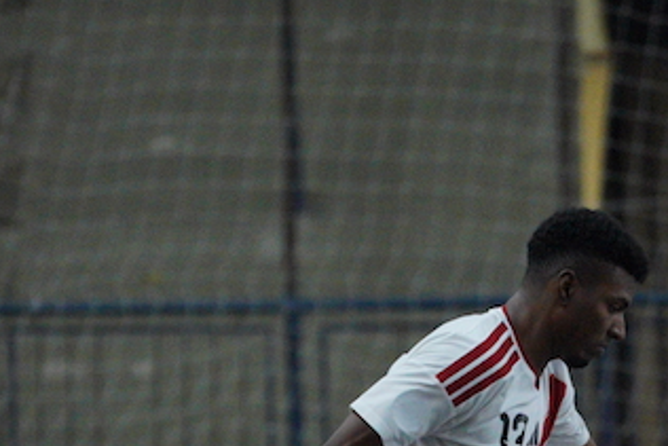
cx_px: 528
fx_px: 11732
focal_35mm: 632
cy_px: 692
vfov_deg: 2.2
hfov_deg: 3.3
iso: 8000
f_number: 4
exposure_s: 1/500
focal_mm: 200
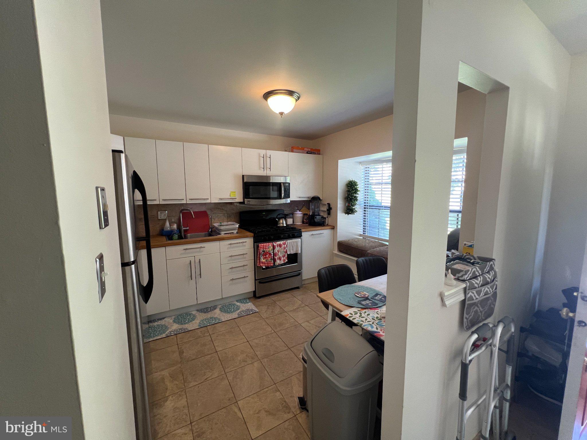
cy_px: 220
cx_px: 294
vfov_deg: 89.9
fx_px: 220
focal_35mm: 13
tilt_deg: -7.8
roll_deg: +0.1
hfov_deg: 106.2
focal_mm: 1.57
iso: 160
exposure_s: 1/60
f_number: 1.8
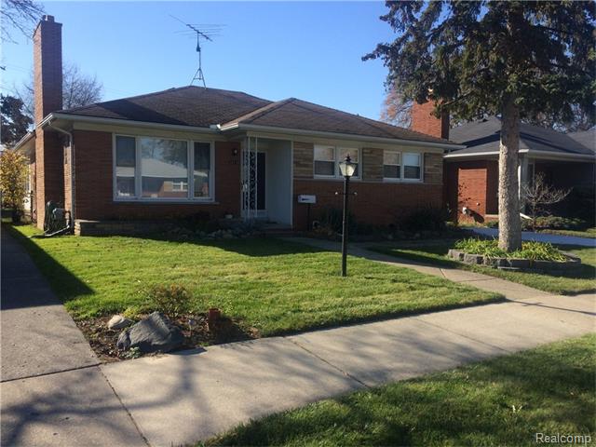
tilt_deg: -2.9
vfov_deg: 48.2
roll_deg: -0.4
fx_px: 499
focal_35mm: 29
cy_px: 224
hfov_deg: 61.7
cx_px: 298
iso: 32
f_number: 2.2
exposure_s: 1/1325
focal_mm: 4.15
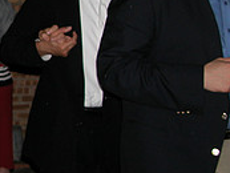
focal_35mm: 114
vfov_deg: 13.0
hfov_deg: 15.9
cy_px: 71
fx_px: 758
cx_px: -106
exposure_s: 1/60
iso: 100
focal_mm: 8.9
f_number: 2.8
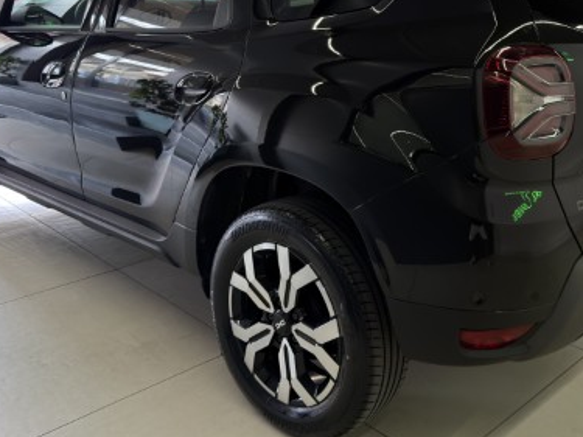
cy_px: 92
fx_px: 690
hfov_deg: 45.5
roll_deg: -0.9
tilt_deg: -10.5
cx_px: 353
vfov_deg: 34.1
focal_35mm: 41
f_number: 1.78
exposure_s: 1/100
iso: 160
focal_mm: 6.76
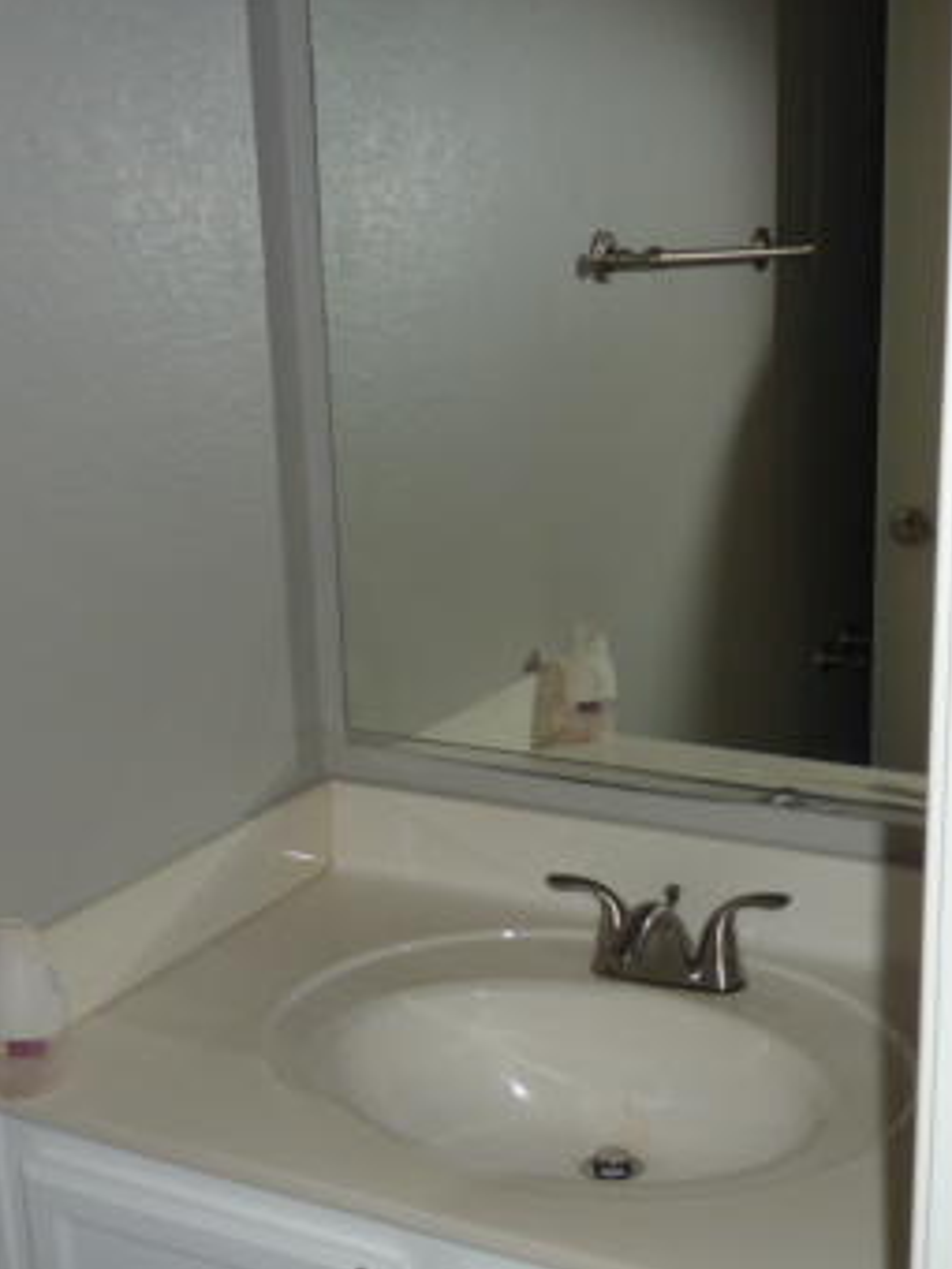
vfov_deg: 40.4
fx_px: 1723
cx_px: 590
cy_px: 672
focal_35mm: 47
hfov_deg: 30.8
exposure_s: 1/30
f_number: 3.3
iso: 100
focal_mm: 4.1
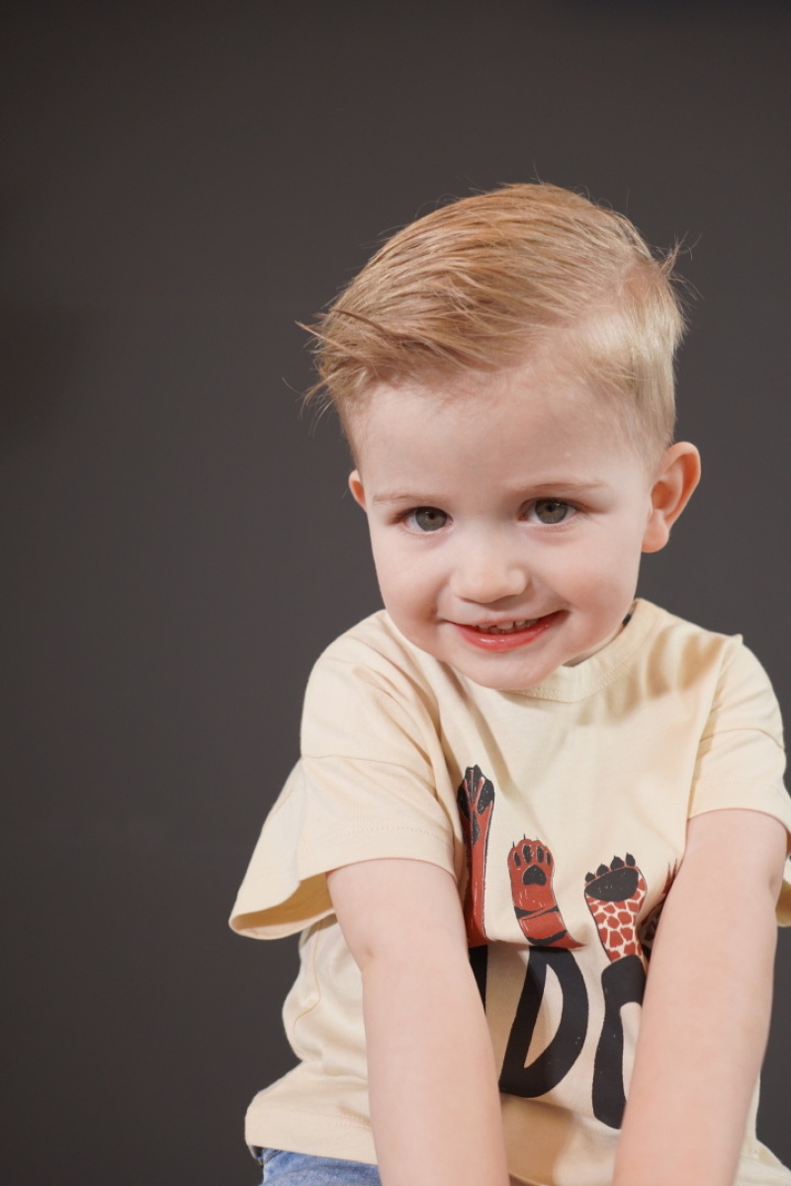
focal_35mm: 33
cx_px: 396
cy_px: 593
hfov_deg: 40.0
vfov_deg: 57.2
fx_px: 1088
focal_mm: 22
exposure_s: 1/160
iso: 320
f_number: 4
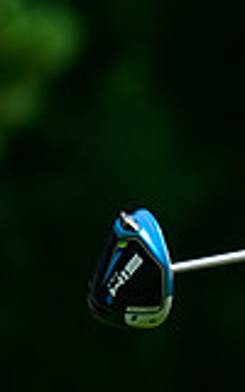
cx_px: 639
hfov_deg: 0.9
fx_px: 15801
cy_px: 298
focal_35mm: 1479
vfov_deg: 1.4
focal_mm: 400
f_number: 5.6
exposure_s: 1/2500
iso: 800
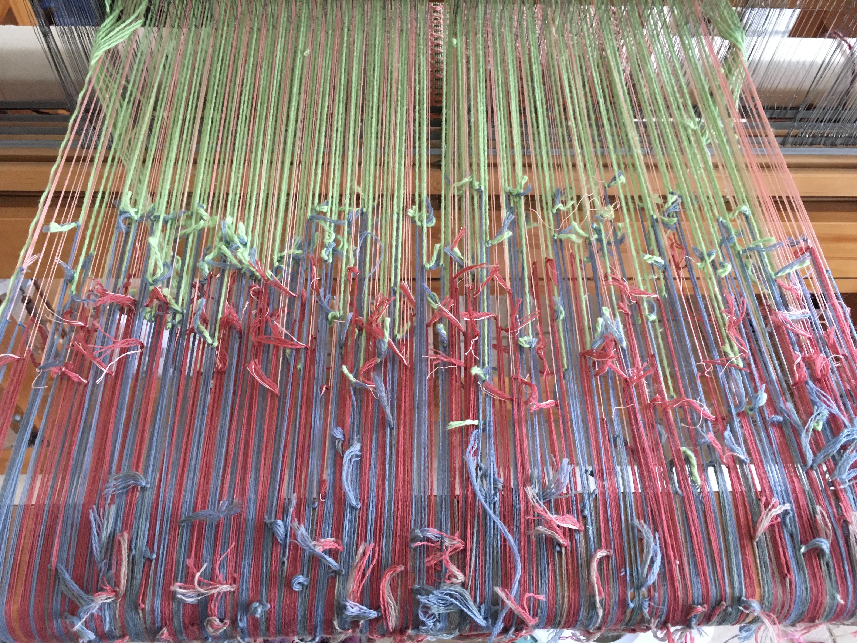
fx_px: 718
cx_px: 428
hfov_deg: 61.7
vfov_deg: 48.2
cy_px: 322
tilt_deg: -55.5
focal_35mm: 29
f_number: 2.2
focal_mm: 4.15
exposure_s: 1/20
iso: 200
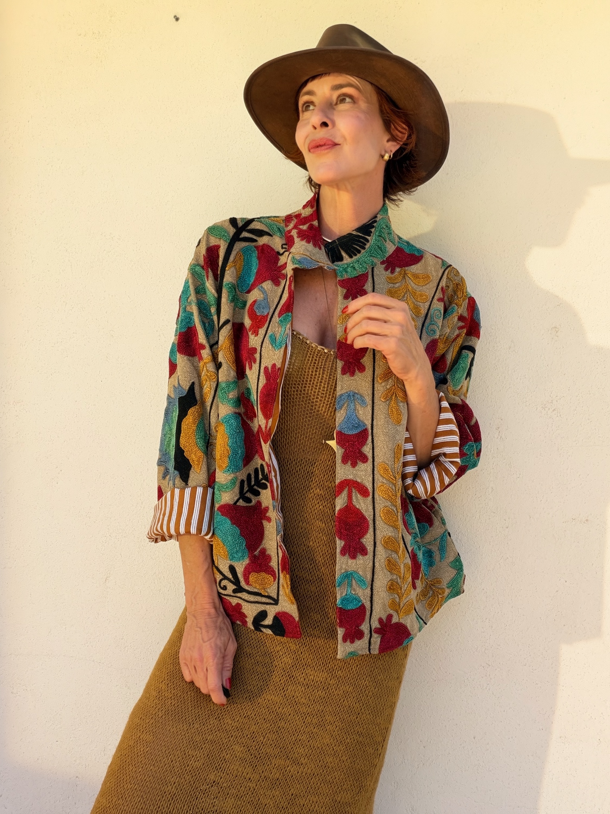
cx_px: 305
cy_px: 407
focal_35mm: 30
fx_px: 705
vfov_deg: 60.0
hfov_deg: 46.8
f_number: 1.9
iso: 25
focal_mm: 2.71
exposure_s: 1/349
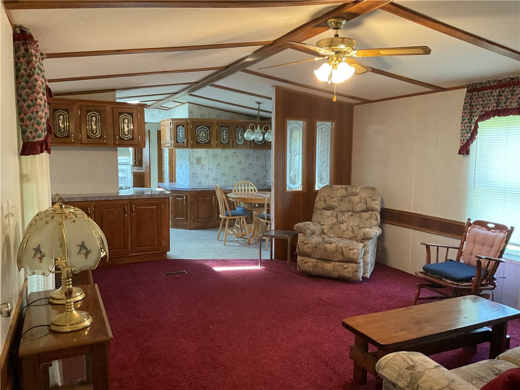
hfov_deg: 61.7
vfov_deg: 48.2
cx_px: 260
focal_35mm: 29
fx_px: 436
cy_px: 195
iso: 250
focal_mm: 3
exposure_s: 1/60
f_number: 1.8
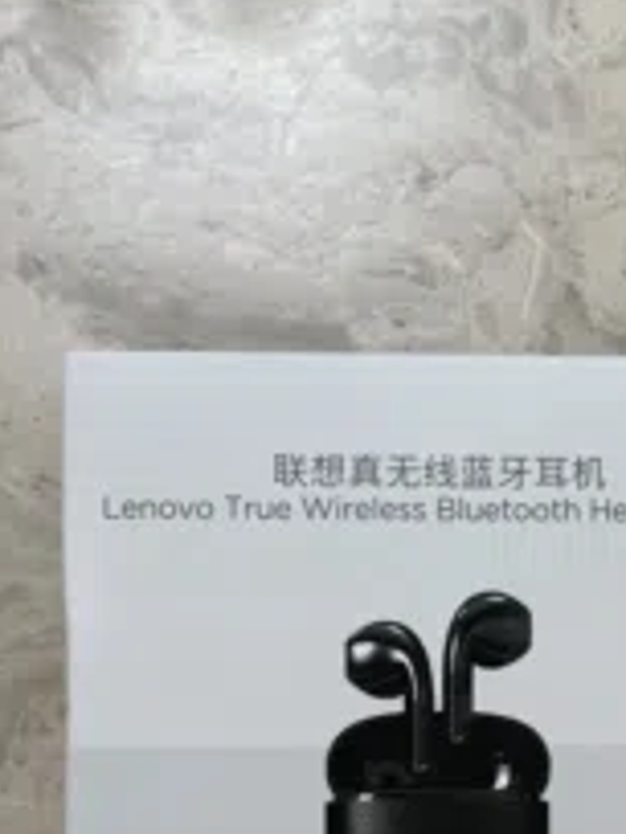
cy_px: 597
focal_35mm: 49
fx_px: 1181
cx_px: 511
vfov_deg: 38.2
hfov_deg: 28.9
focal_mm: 5.1
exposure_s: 1/100
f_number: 1.6
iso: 100
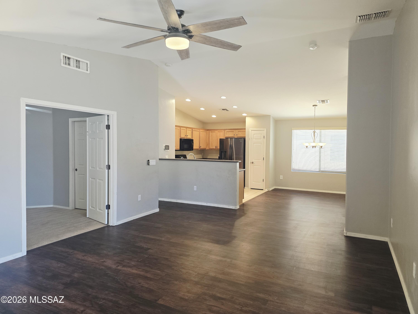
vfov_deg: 58.9
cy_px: 157
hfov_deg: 73.9
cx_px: 209
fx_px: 278
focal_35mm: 23
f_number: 1.7
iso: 125
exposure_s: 1/120
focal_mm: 6.3
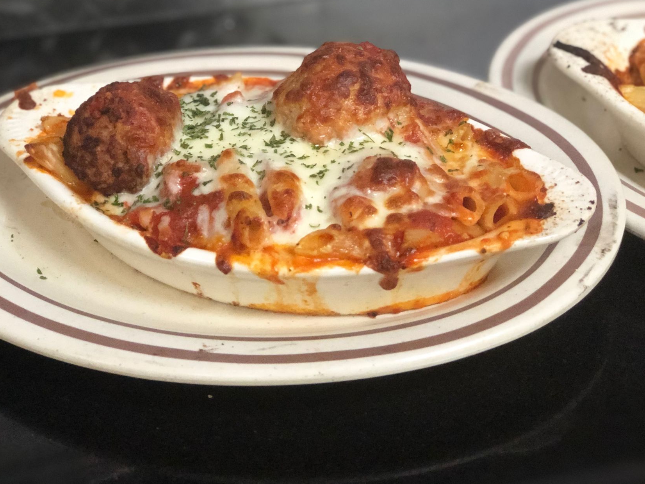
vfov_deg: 21.3
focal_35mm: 69
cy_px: 206
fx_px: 1286
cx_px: 305
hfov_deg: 28.2
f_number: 2.8
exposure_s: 1/30
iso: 500
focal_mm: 6.6
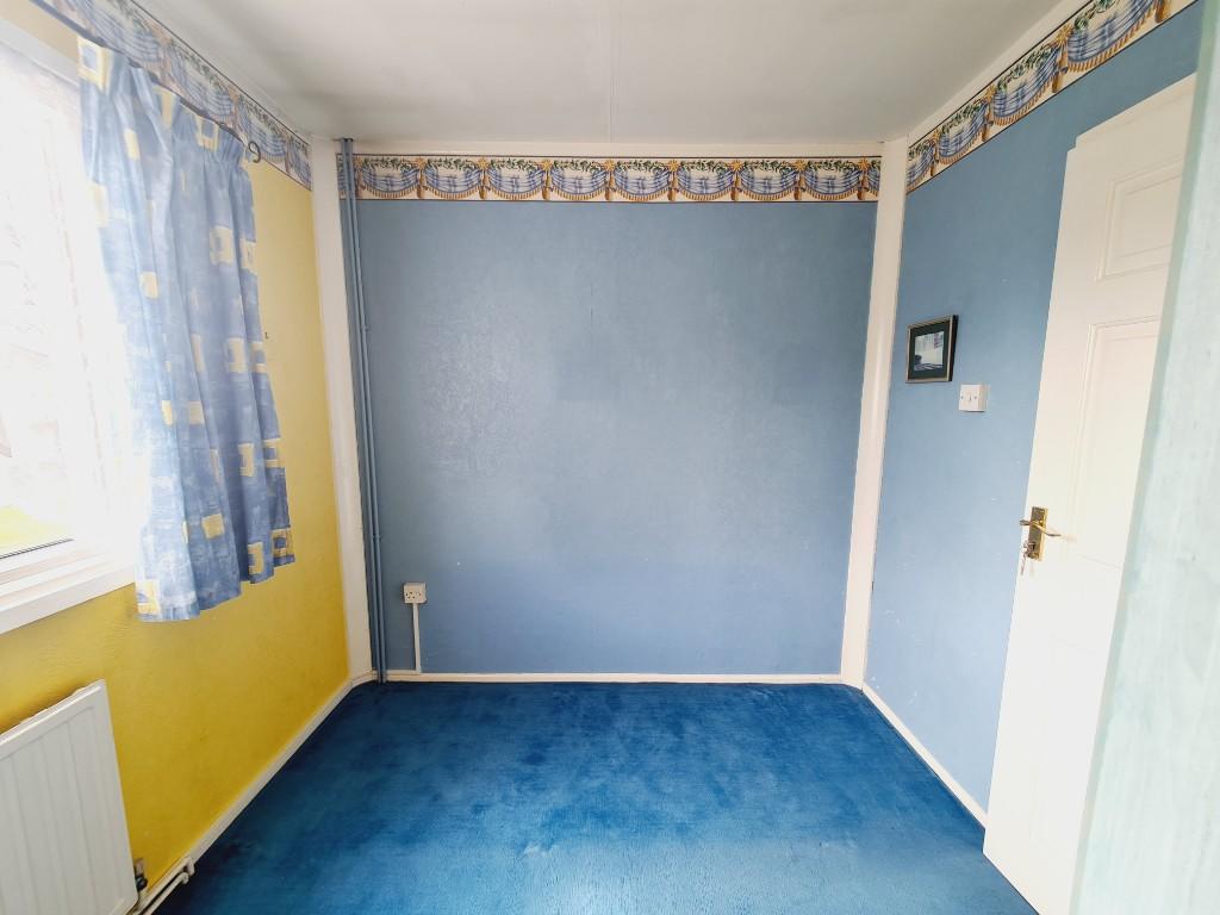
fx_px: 458
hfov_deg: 106.2
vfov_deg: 89.9
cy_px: 458
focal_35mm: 13
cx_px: 610
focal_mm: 2.2
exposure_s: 1/50
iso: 64
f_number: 2.2
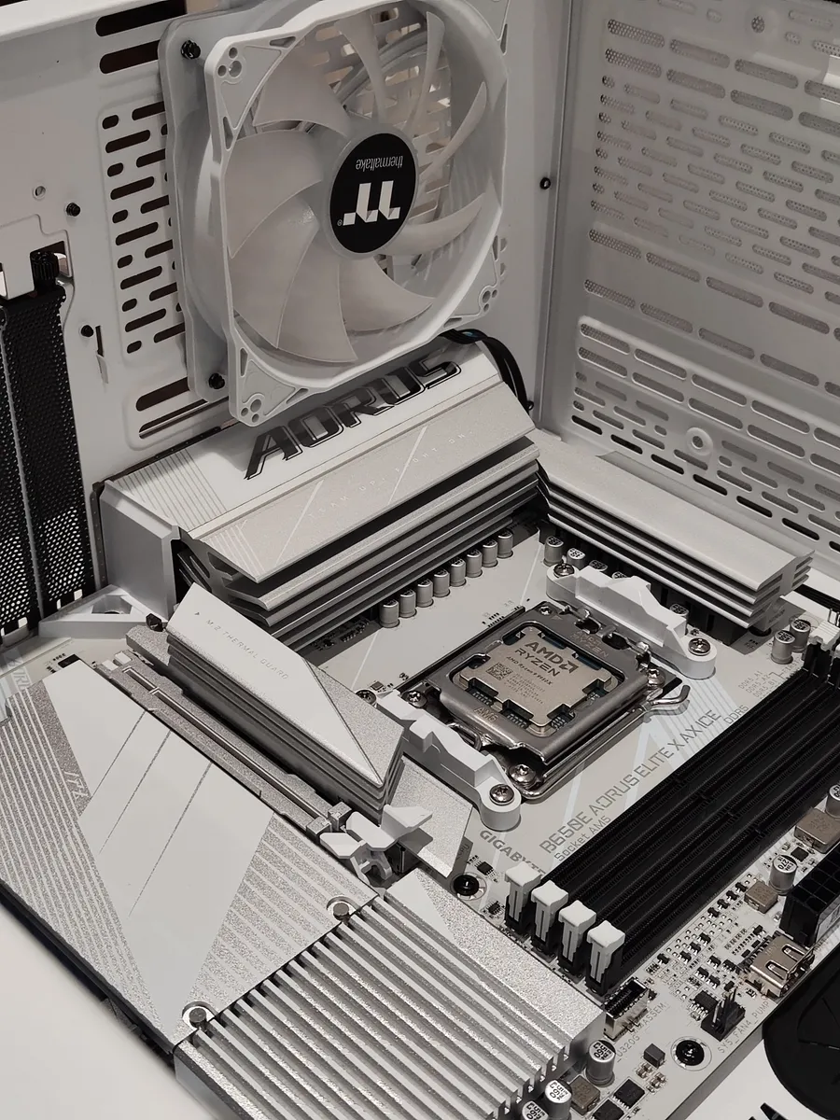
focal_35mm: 24
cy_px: 560
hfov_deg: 56.8
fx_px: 777
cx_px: 420
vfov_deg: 71.6
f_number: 1.88
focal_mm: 5.59
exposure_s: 1/100
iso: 155
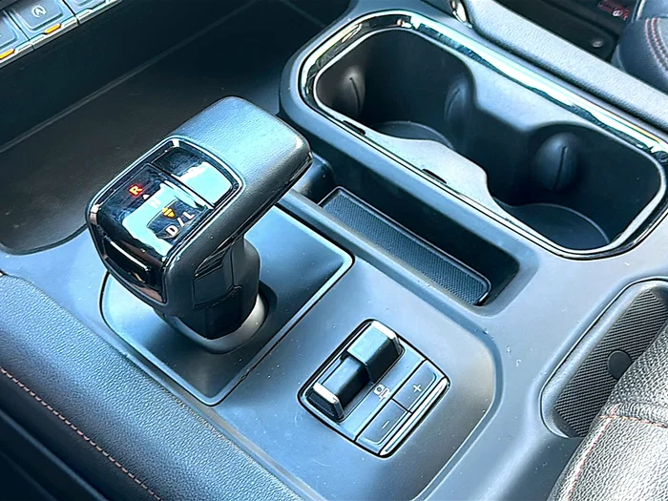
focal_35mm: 43
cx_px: 334
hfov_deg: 43.9
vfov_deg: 33.6
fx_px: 830
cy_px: 250
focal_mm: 6.86
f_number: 1.78
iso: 100
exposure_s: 1/40
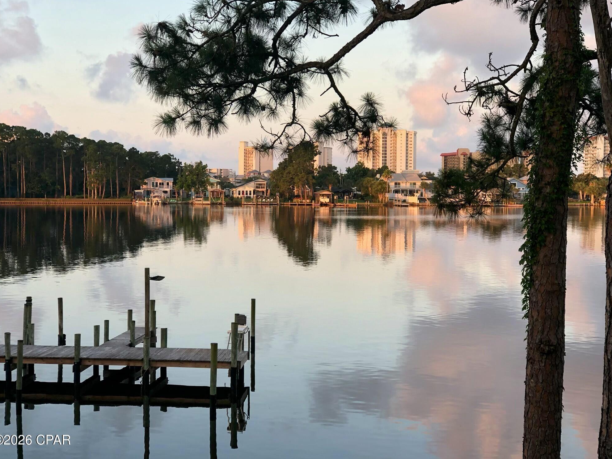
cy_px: 228
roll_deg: -0.4
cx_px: 303
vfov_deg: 25.2
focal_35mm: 58
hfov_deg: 33.2
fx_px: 1025
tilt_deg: -3.8
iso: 25
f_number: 2.8
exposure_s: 1/121
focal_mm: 6.6
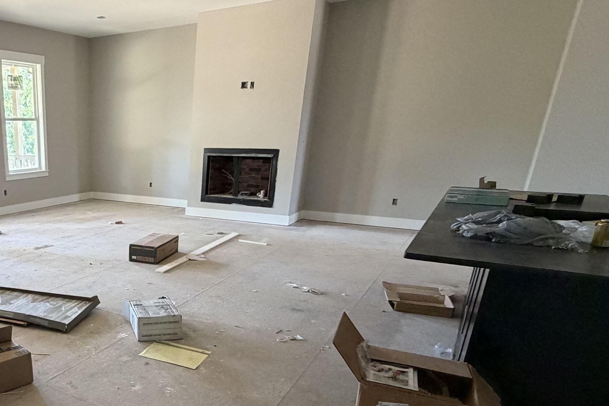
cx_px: 98
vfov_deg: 43.5
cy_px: 305
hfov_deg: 57.5
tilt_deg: -19.2
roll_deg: +1.1
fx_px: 491
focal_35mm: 29
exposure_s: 1/63
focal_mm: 2.22
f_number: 2.2
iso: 320
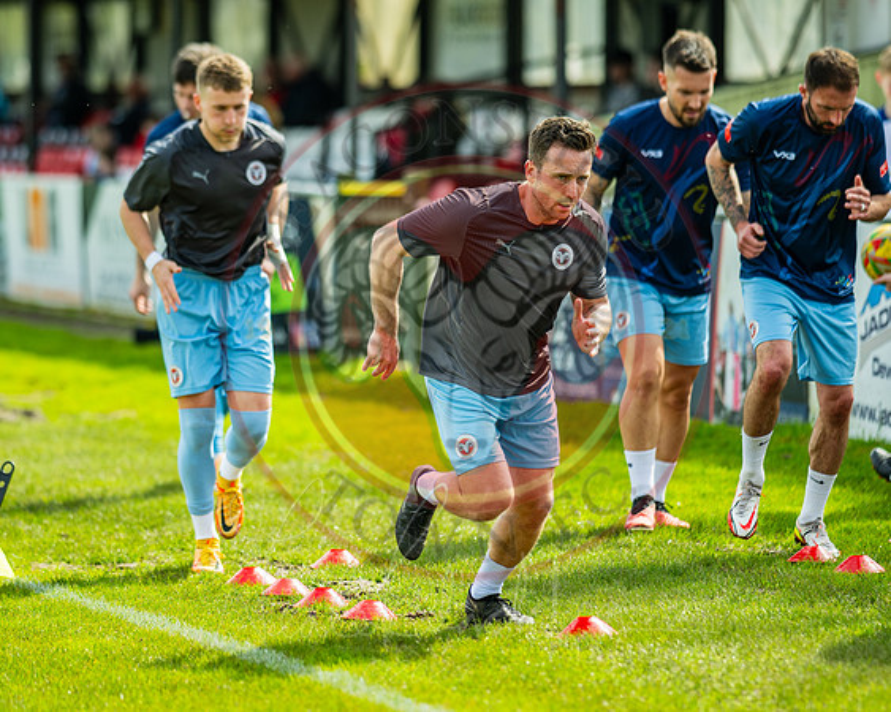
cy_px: 356
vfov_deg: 6.8
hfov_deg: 8.5
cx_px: 424
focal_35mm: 228
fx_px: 6000
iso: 100
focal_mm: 135
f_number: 1.8
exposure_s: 1/2000
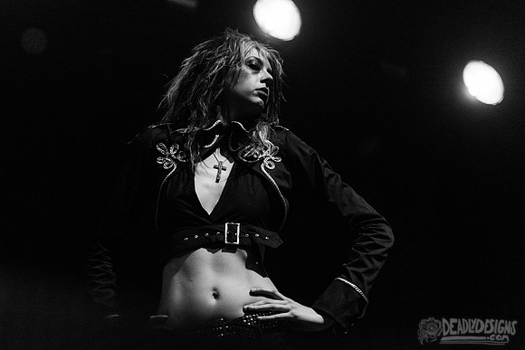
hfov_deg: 26.4
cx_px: 220
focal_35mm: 77
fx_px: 1117
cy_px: 147
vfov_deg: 17.8
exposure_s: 1/200
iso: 2500
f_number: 3.2
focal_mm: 66
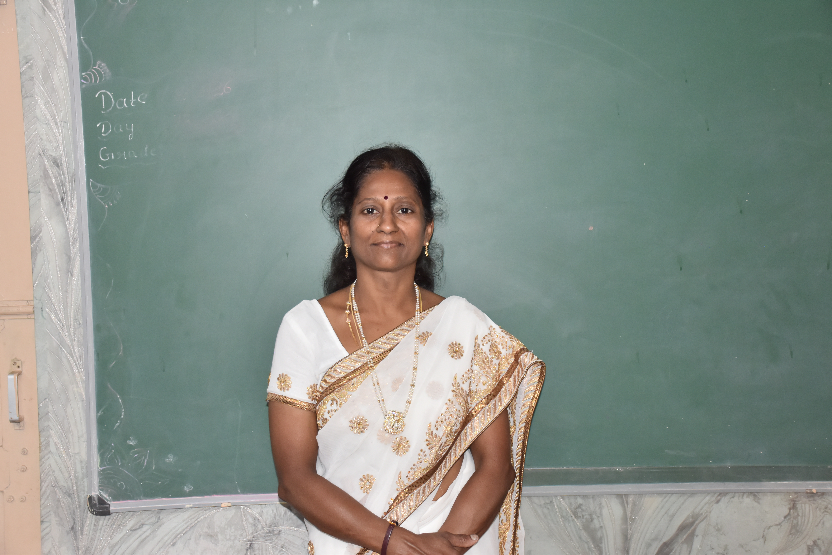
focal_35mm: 48
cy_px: 278
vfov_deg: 28.1
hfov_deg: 41.1
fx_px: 1109
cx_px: 416
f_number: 4
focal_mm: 32
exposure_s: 1/60
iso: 1000
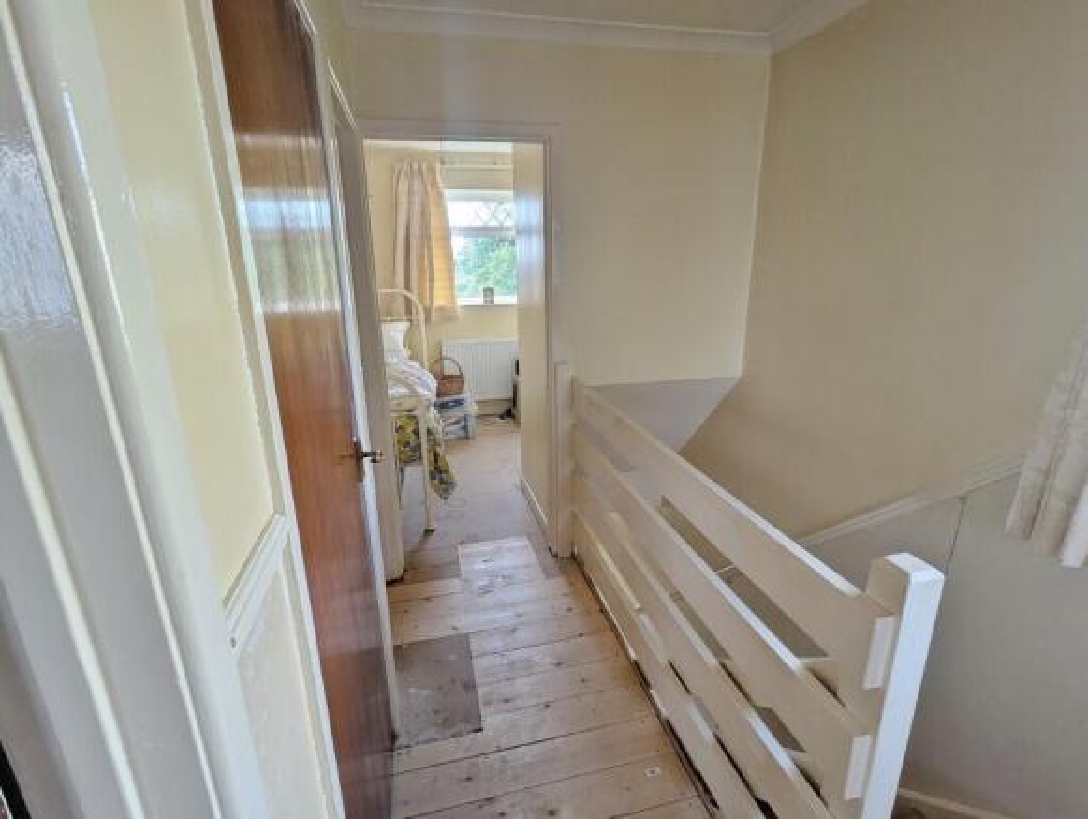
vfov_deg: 78.2
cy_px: 410
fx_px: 503
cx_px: 544
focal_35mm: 16
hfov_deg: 94.4
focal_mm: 2.35
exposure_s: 1/45.2
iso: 49
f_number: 2.2
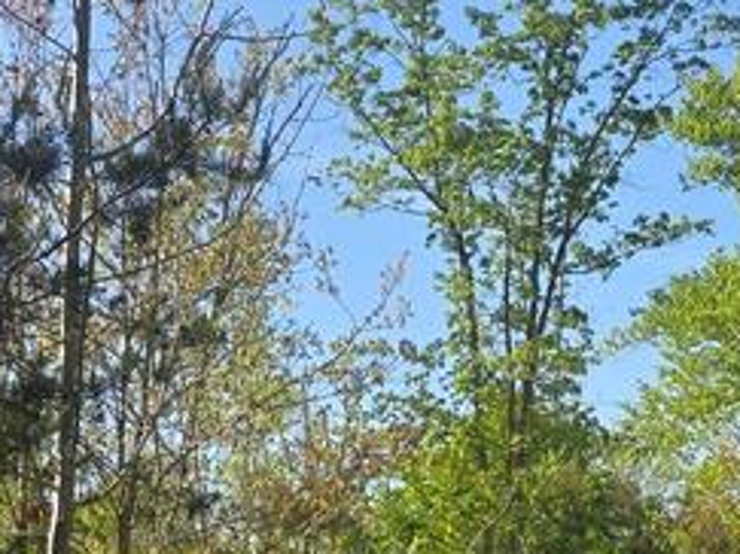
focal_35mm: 97
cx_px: 573
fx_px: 2073
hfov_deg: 20.1
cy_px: 487
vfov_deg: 15.1
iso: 12
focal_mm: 6.3
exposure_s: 1/462
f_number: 1.7
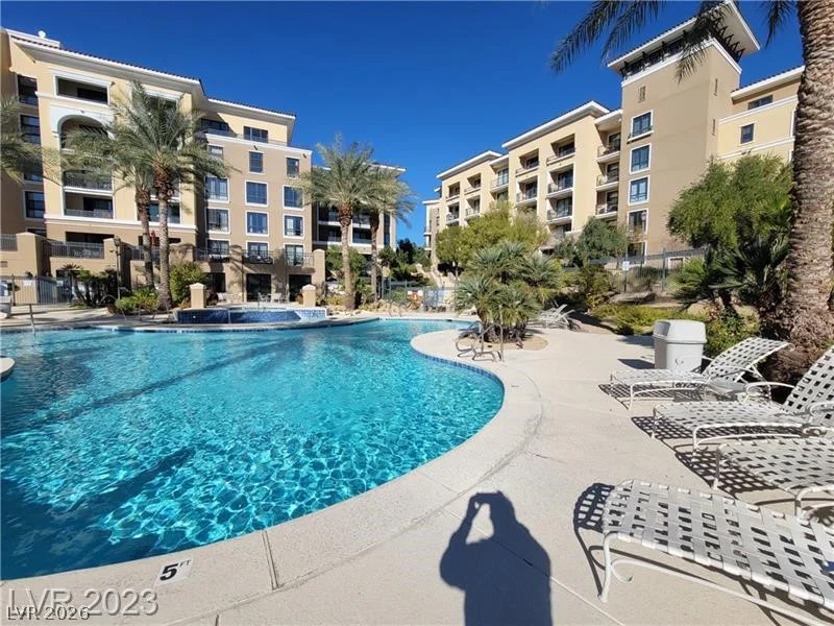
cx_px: 417
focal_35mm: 13
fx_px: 313
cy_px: 313
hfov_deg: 106.2
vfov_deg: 89.9
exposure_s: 1/2643
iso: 64
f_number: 2.2
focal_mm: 2.2
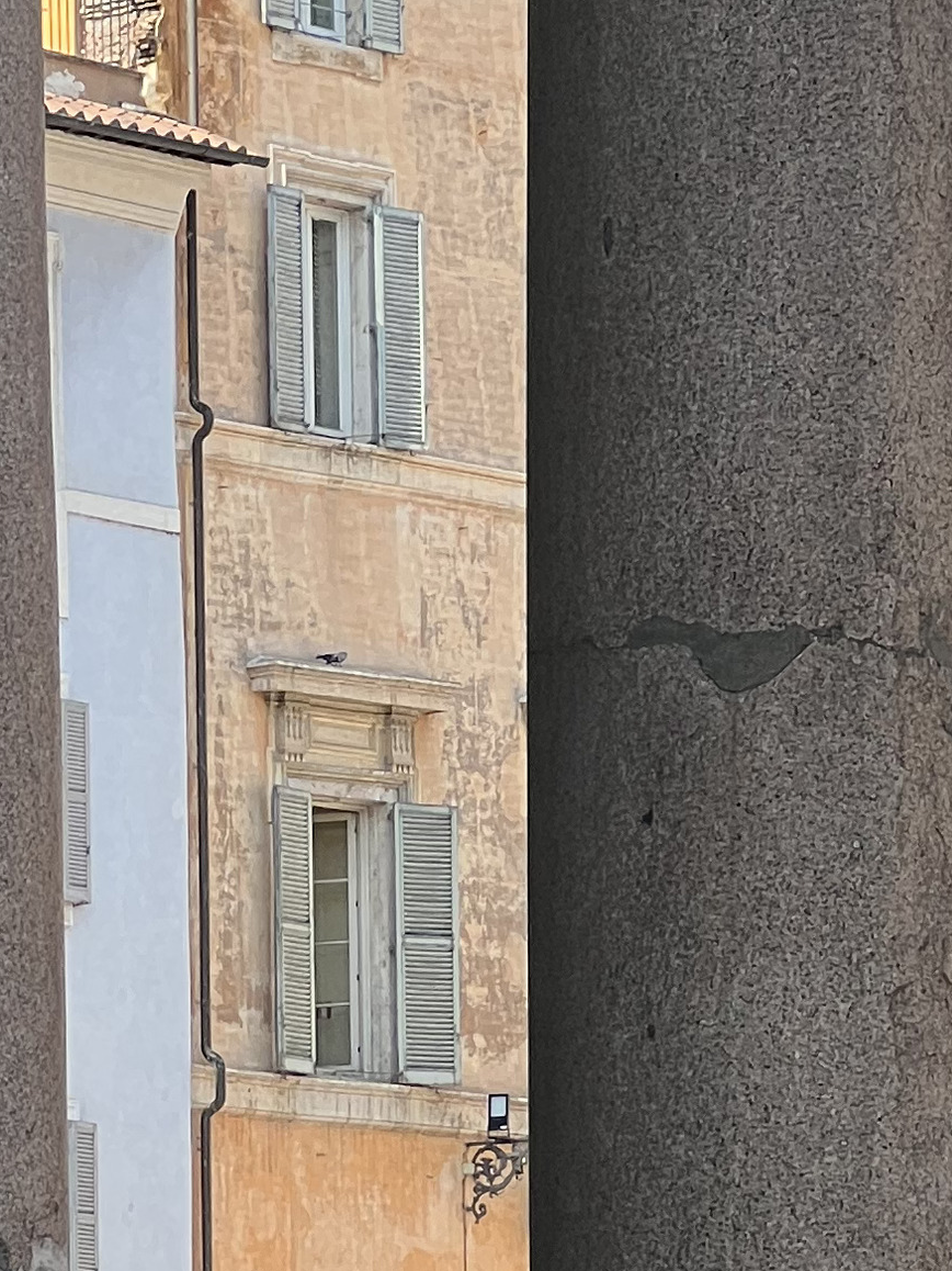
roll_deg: +0.3
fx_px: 9758
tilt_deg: +4.2
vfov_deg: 7.4
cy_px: 1242
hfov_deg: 5.5
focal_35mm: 266
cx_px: -403
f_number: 2.8
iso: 32
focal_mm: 9
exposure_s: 1/314
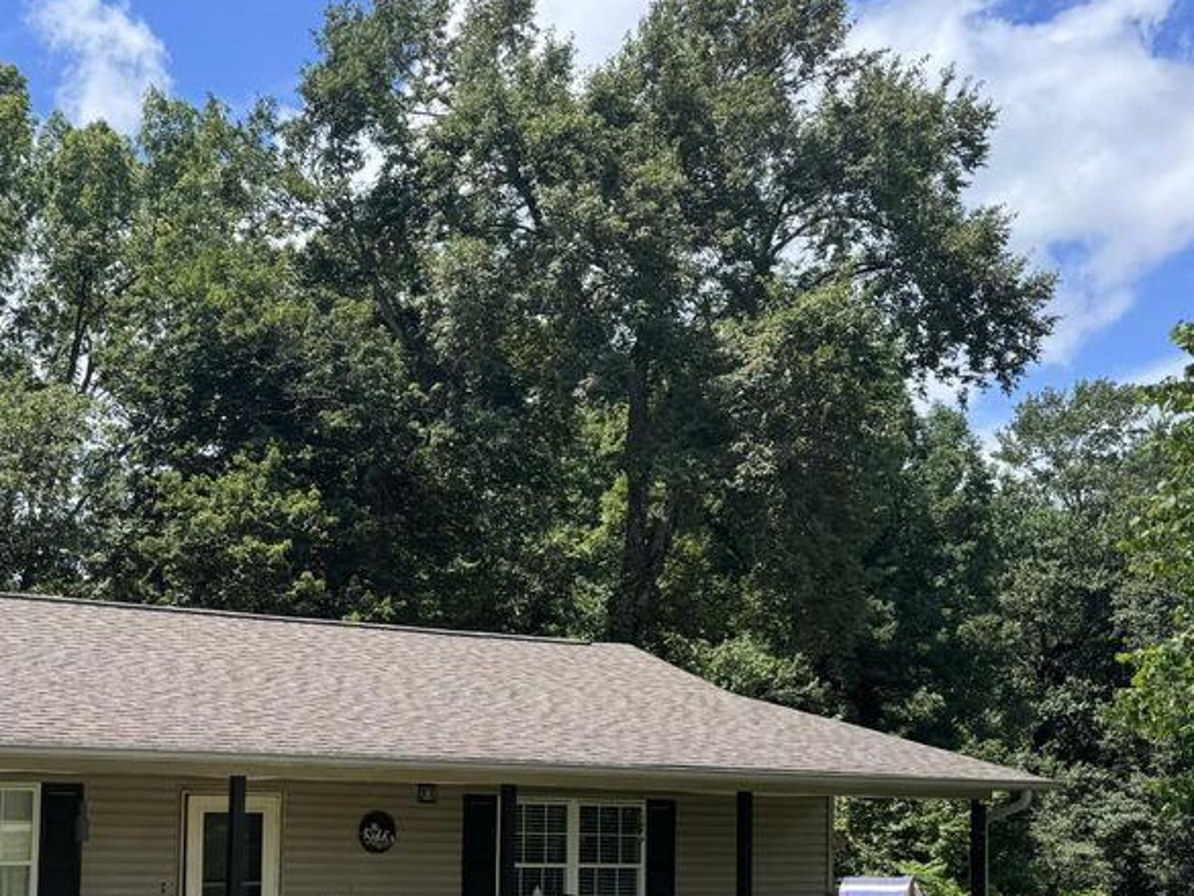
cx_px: 212
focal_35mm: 42
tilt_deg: +1.3
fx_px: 1449
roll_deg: -2.2
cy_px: 731
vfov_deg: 33.3
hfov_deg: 42.5
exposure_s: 1/2331
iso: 80
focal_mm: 6.76
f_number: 1.78
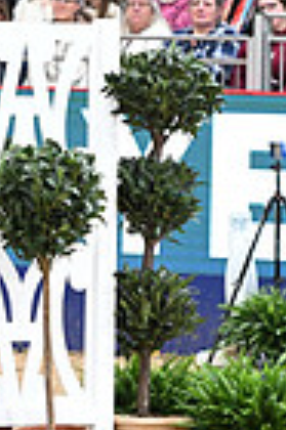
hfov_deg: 2.6
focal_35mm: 518
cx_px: -406
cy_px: 17
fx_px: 6188
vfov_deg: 4.0
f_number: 3.5
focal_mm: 125
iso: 6400
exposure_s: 1/800
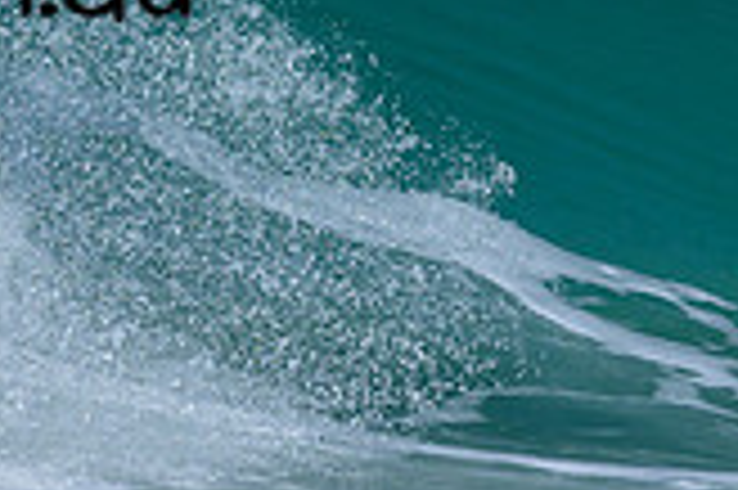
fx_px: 79869
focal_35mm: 3900
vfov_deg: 0.4
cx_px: -37
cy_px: -98
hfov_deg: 0.5
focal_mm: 800
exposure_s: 1/2000
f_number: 6.3
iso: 280
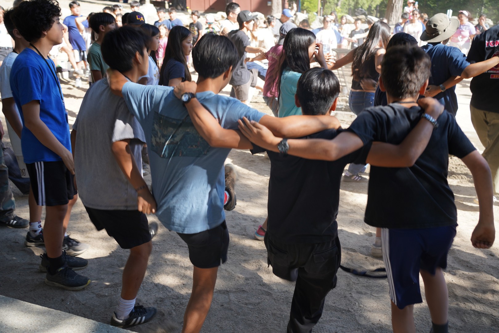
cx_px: 250
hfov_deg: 54.4
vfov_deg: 37.9
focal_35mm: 35
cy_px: 166
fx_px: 485
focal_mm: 35
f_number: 4
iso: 100
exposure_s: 1/60
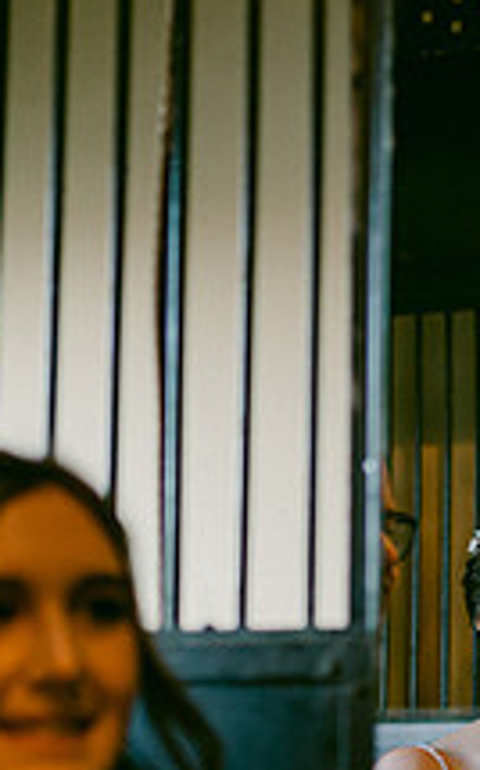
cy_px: 619
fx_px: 2202
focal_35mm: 105
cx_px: 556
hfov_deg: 12.2
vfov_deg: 19.6
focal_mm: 35
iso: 1250
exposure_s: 1/125
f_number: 1.4
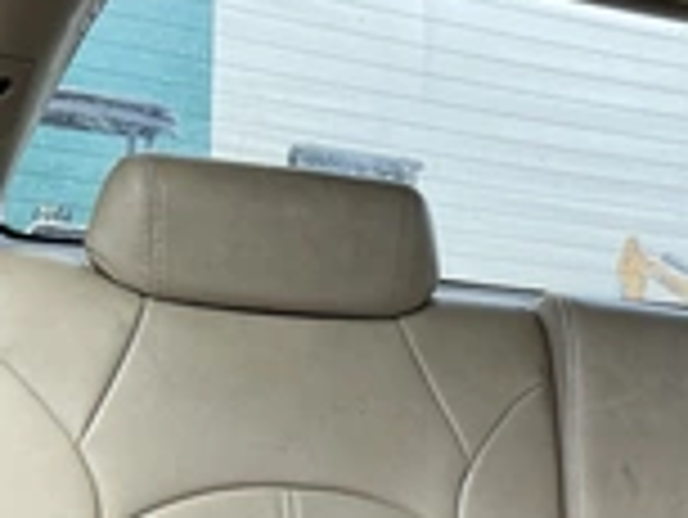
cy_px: 608
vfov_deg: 19.1
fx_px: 1452
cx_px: 661
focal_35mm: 73
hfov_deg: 25.5
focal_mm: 3
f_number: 1.8
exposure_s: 1/122
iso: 50
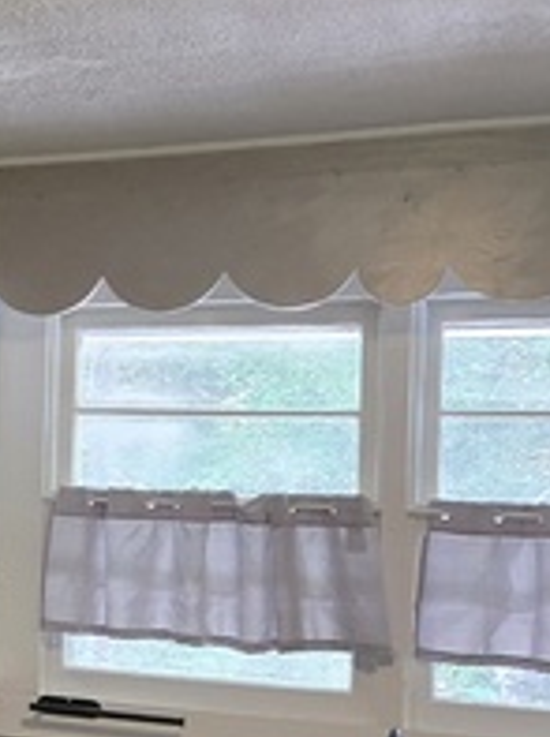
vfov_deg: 25.0
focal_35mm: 78
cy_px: 419
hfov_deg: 15.1
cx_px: -559
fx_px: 1658
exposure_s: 1/120
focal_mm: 5.4
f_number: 1.8
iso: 320
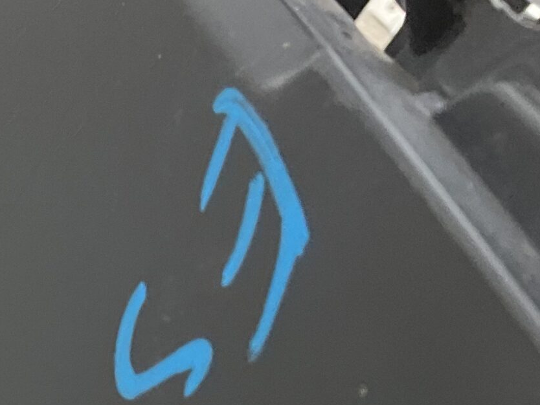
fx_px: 1389
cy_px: 527
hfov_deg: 19.6
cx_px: -234
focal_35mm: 89
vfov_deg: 15.8
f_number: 1.8
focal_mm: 3
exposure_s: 1/100
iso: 32
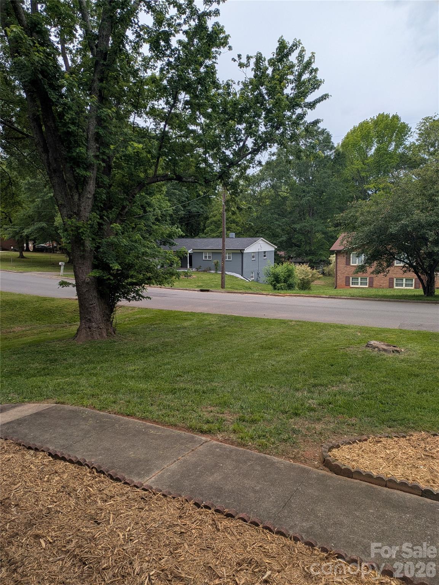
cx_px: 220
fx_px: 422
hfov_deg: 54.9
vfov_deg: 69.4
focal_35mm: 25
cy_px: 292
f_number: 1.89
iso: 47
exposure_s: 1/1776
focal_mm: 5.43
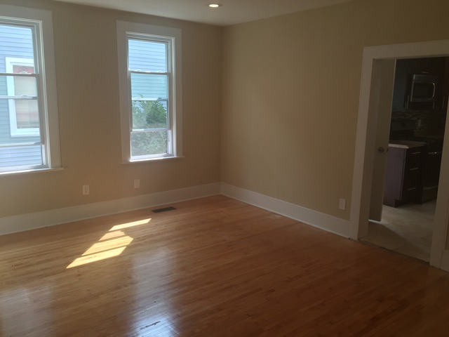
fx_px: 376
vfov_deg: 48.2
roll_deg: -0.4
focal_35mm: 29
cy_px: 168
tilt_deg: -9.2
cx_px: 224
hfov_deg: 61.7
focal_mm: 4.15
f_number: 2.2
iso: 50
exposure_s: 1/120
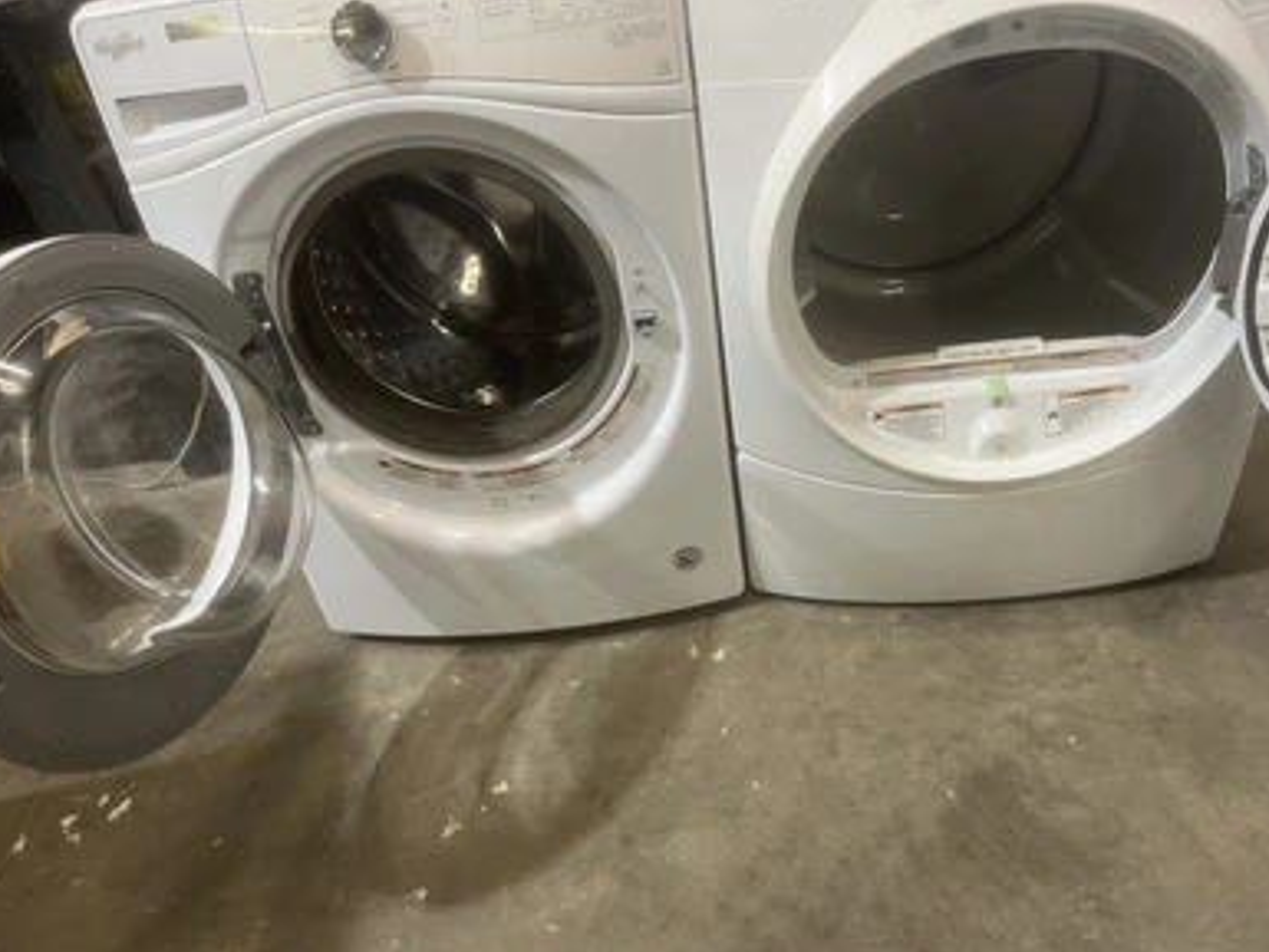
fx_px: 990
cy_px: 484
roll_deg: +14.2
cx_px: 639
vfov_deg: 51.4
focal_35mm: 27
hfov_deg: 65.3
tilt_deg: -33.1
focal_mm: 5.1
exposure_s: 1/60
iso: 100
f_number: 1.6
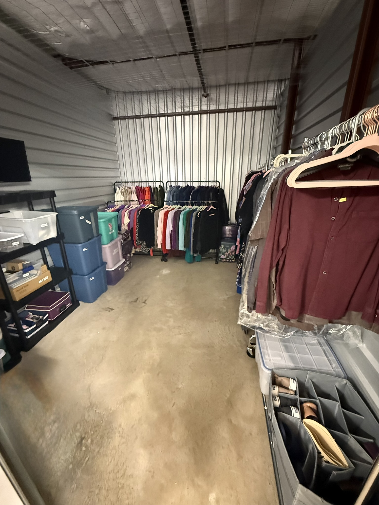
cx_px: 190
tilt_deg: -21.0
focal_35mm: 14
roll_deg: +0.5
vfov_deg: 102.1
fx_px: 204
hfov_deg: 85.7
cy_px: 252
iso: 1250
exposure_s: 1/40
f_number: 2.2
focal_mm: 2.22
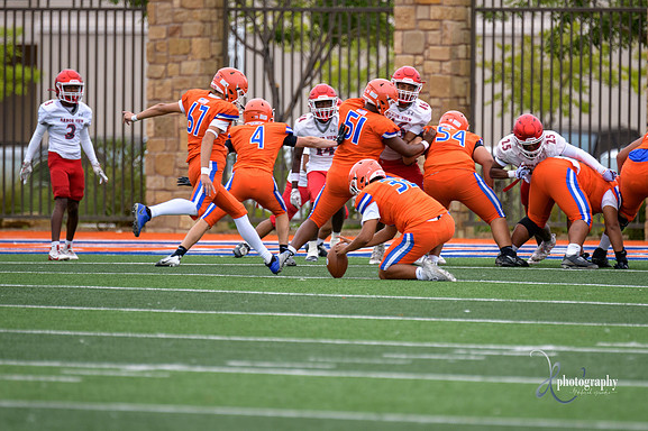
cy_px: 205
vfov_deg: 3.0
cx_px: 363
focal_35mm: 456
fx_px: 8203
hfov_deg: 4.5
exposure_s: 1/1250
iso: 280
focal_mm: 300
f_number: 2.8
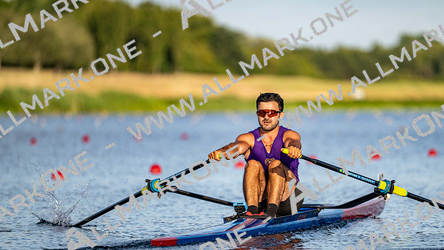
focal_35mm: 421
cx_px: 222
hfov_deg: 5.1
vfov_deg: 2.9
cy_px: 142
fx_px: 4958
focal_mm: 400
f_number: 4.5
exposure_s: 1/2500
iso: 280
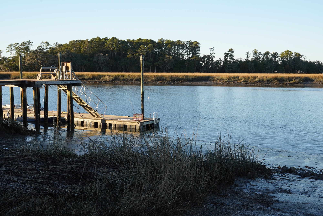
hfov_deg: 41.9
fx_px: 422
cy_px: 108
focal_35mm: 47
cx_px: 162
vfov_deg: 28.7
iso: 400
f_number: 14
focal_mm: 47
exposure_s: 1/100
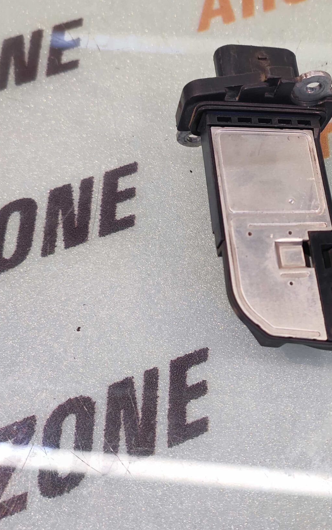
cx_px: 264
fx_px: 405
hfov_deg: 42.6
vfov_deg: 66.3
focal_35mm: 28
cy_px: 239
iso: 121
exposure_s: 1/33
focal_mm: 4.74
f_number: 1.79
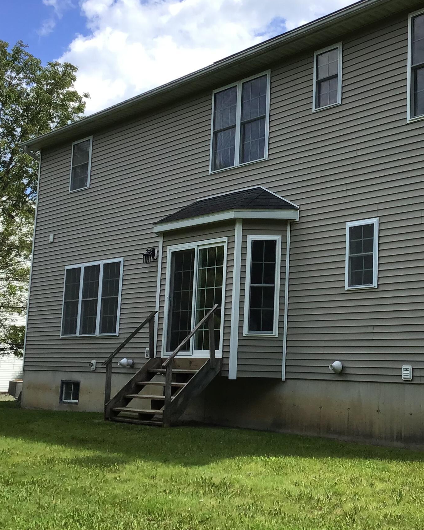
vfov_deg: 35.3
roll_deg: -2.4
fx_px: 832
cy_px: 243
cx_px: 329
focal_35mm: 53
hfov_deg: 28.1
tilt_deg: +9.7
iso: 25
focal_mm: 3.3
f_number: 2.4
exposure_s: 1/715
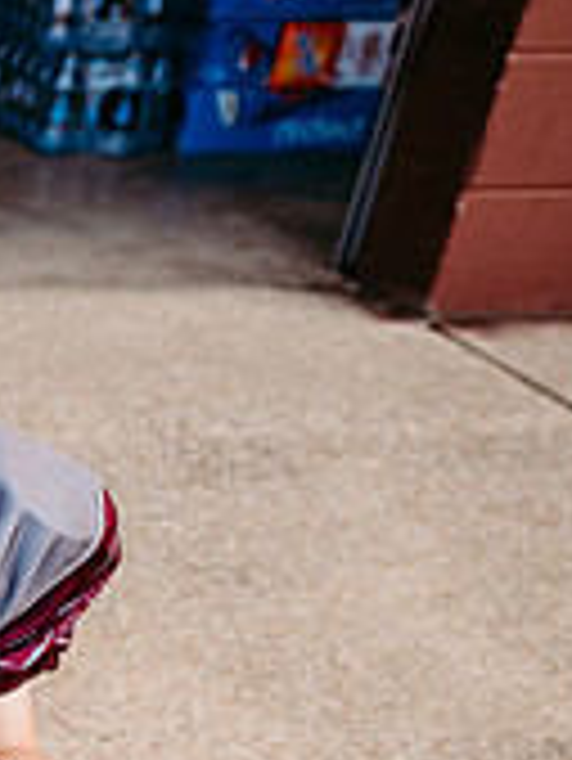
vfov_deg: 24.0
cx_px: -694
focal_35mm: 79
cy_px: 677
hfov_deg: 14.3
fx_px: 1738
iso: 160
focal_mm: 24
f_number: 3.5
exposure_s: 1/400
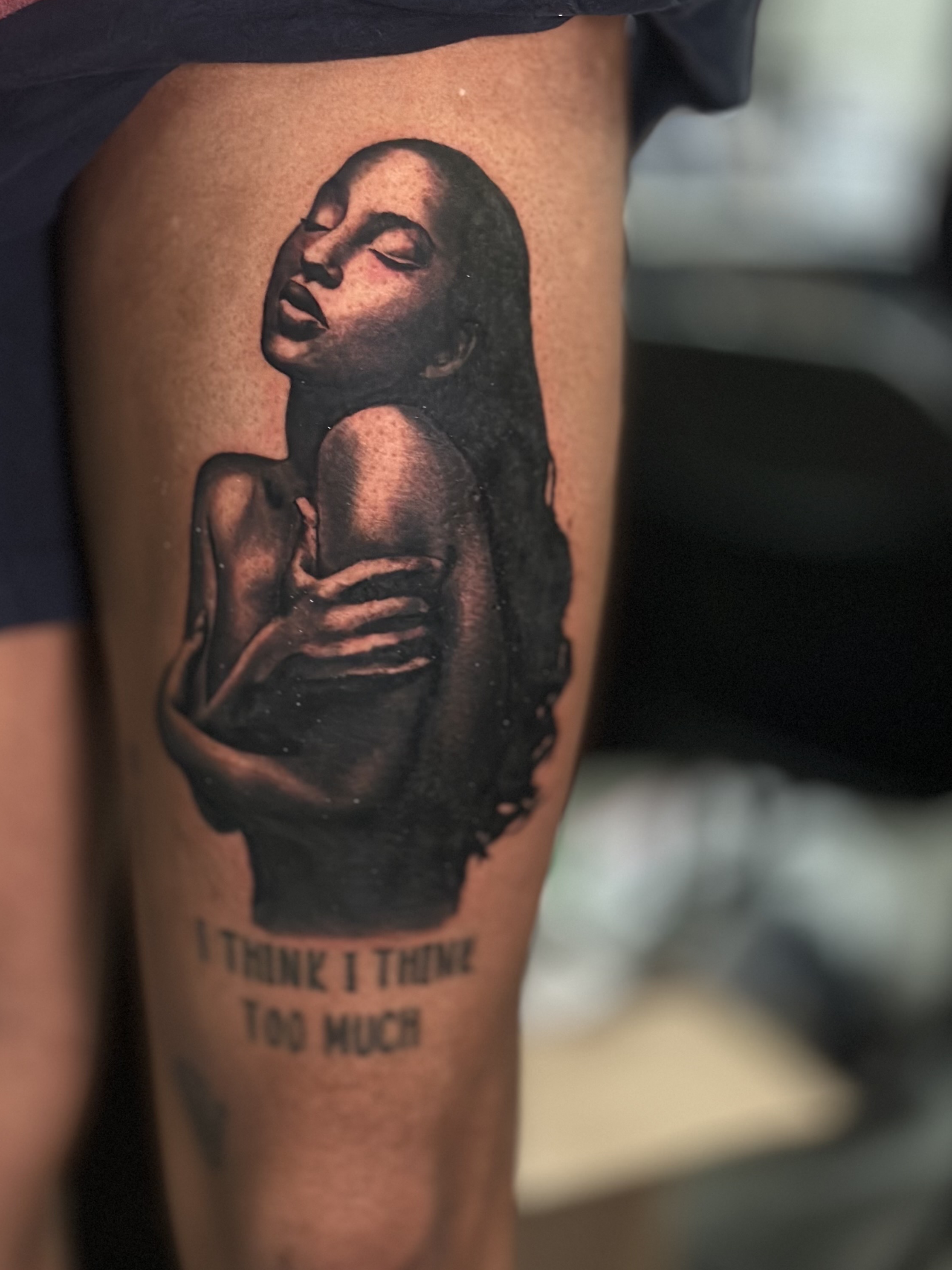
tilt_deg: -8.4
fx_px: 2383
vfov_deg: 29.7
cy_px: 511
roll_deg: -3.7
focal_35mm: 65
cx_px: 429
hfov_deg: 22.6
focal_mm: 6.86
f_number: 1.78
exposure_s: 1/40
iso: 500
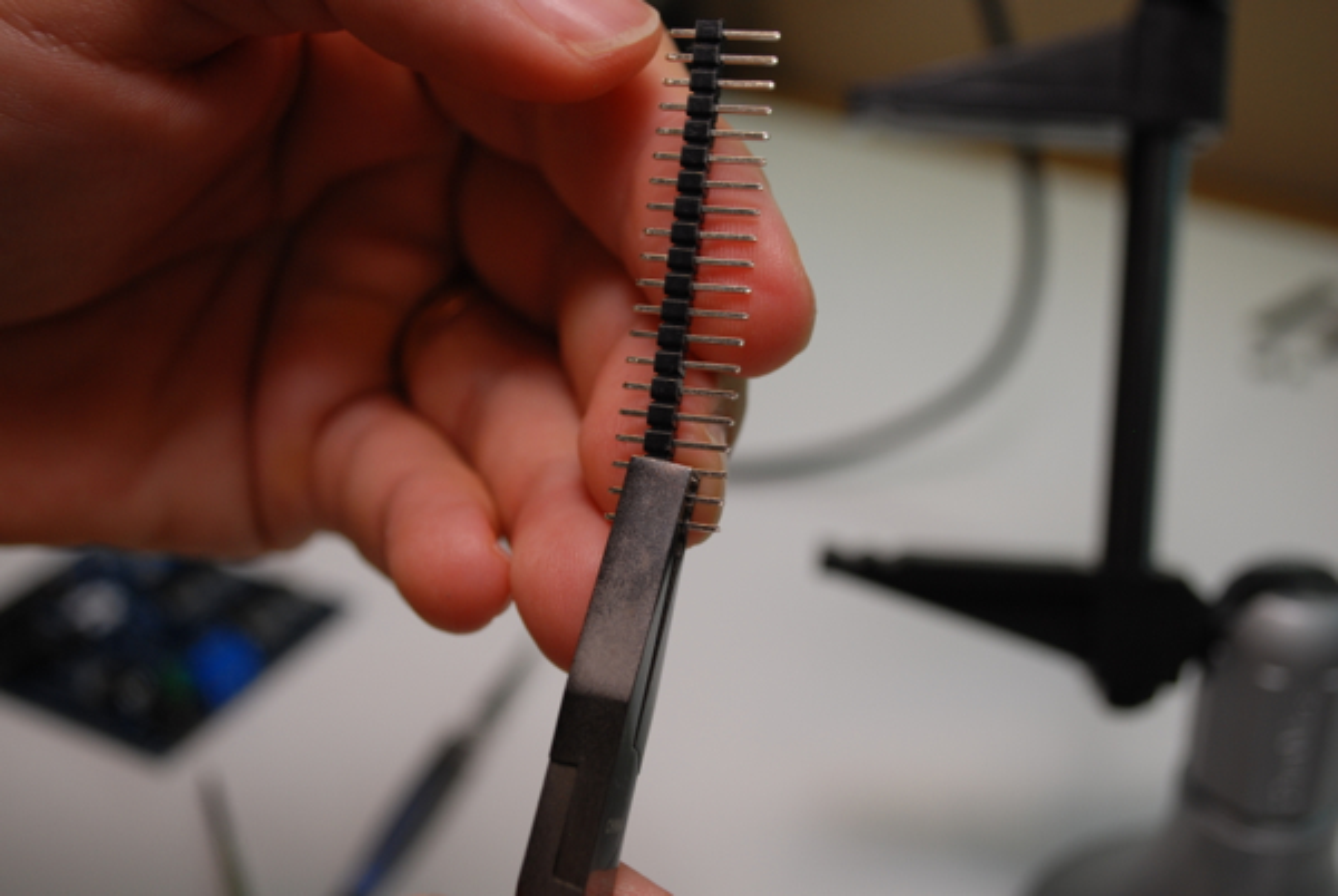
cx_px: 669
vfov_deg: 30.0
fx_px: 1675
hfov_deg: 43.5
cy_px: 448
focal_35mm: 45
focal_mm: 30
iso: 200
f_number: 4.8
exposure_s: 1/60
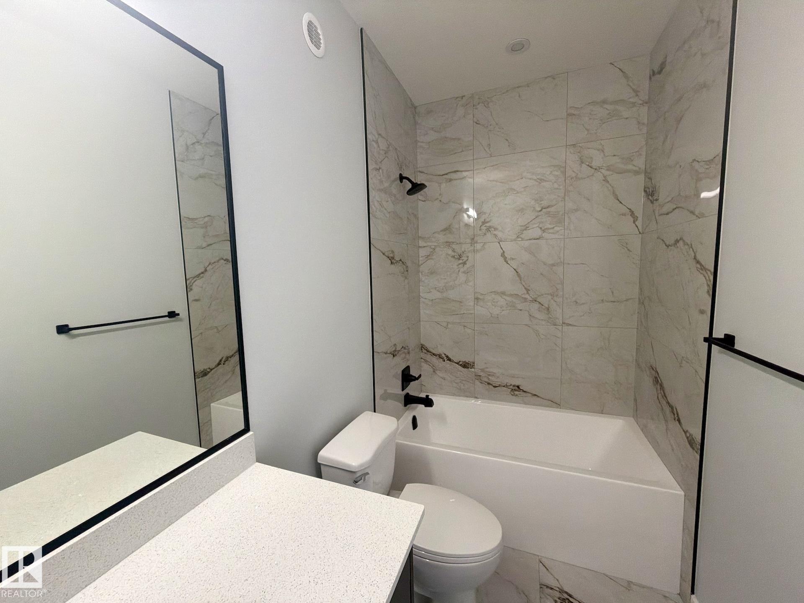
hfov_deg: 102.1
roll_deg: +1.9
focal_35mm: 14
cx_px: 402
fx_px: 325
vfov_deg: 85.7
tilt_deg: -5.6
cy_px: 302
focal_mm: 2.22
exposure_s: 1/120
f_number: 2.2
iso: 200
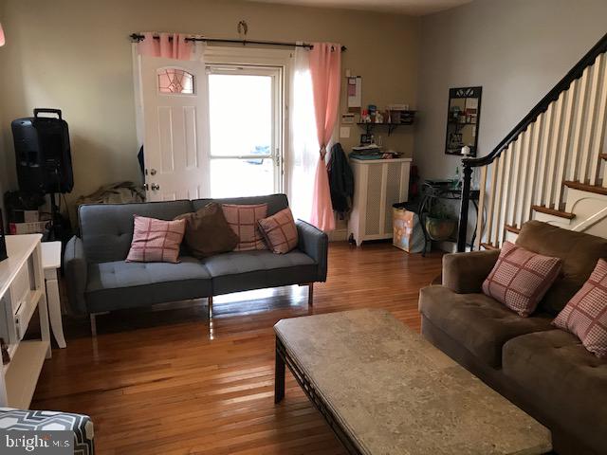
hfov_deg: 63.4
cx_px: 304
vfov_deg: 49.7
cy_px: 228
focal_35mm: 28
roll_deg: -0.7
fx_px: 491
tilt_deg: -13.8
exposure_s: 1/15
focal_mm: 3.99
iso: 64
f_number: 1.8
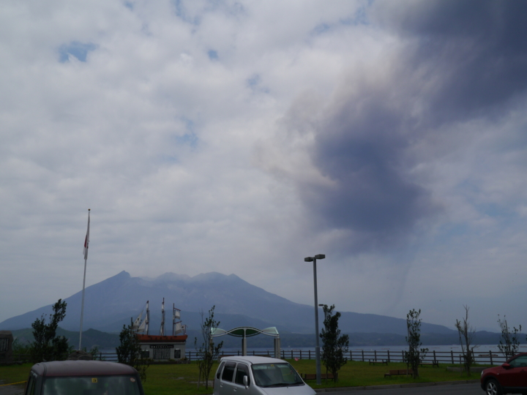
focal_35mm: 40
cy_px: 198
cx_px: 264
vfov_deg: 36.0
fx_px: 609
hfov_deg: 46.8
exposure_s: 1/1300
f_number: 6.3
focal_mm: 20
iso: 160
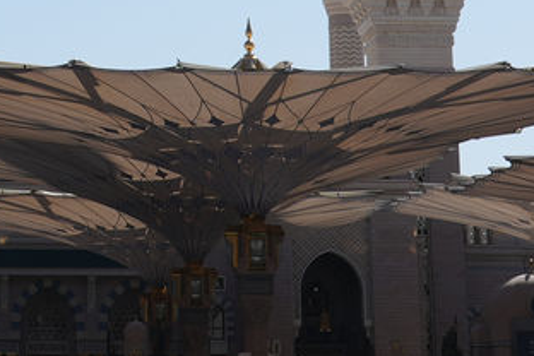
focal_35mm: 164
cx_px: -22
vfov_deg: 8.1
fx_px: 2432
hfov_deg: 12.4
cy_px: -285
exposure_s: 1/400
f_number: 10
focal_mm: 32
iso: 100
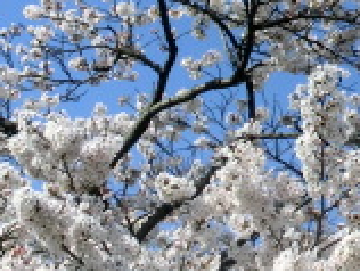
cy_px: -5
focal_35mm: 178
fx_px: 1854
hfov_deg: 10.8
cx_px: 469
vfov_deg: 8.3
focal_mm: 7.87
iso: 80
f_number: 4.2
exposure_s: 1/1000
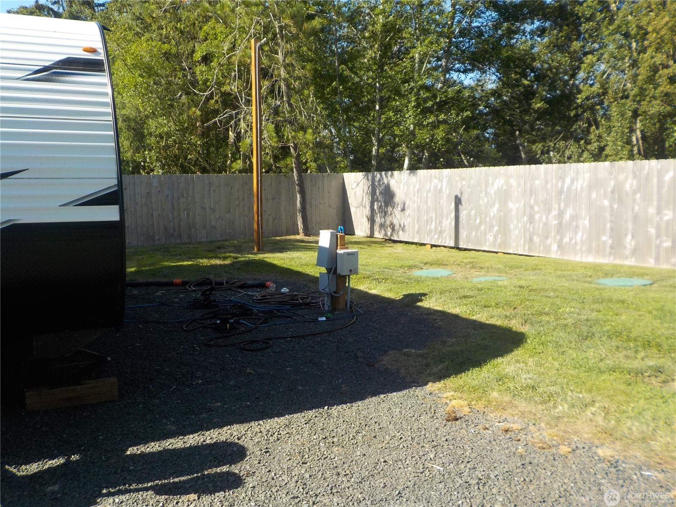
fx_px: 586
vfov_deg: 46.8
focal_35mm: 30
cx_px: 338
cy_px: 254
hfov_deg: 60.0
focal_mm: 4.1
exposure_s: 1/640
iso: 125
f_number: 3.3
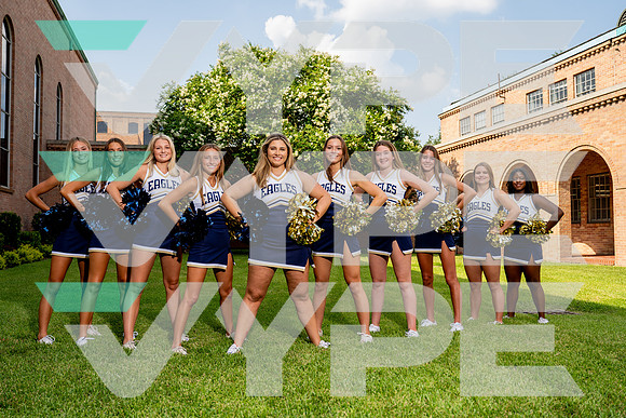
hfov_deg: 58.3
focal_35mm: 32
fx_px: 561
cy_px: 210
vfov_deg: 40.8
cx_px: 313
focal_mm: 30
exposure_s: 1/500
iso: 100
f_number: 4
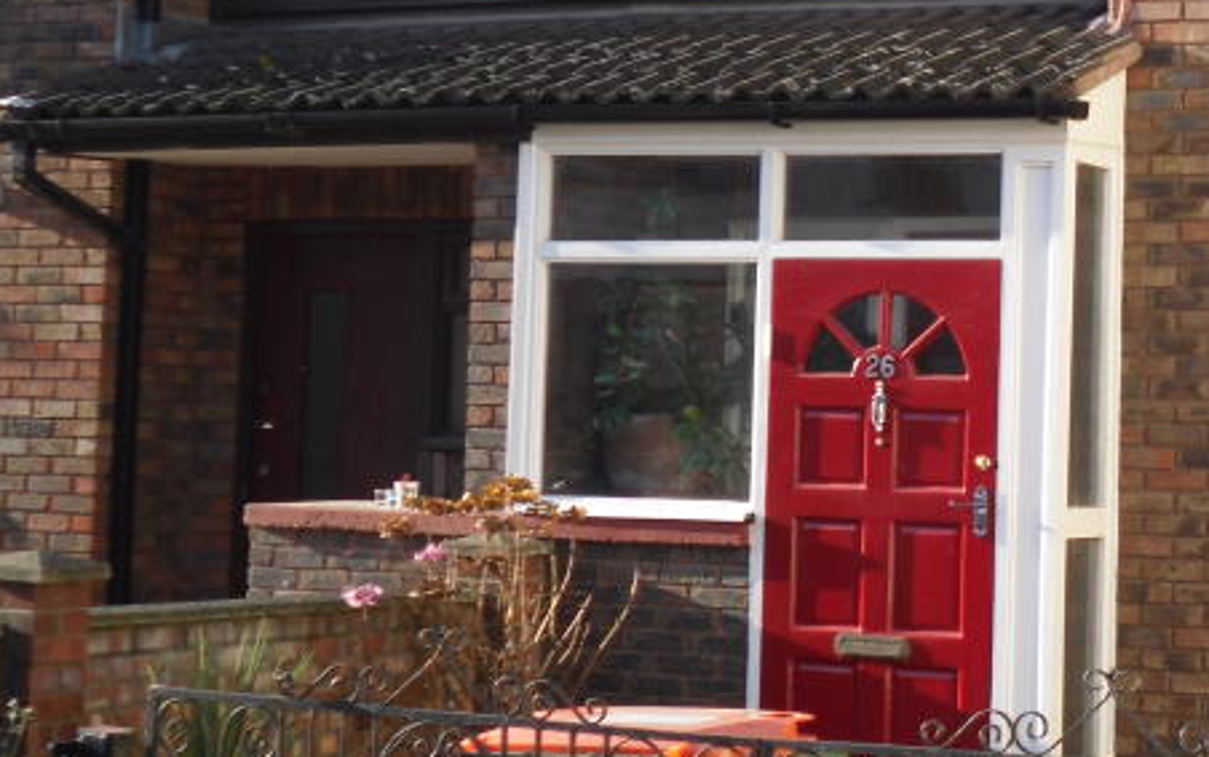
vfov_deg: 15.4
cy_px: 110
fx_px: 2769
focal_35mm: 84
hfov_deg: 23.3
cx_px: 1279
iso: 80
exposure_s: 1/53
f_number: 7.6
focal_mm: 6.3
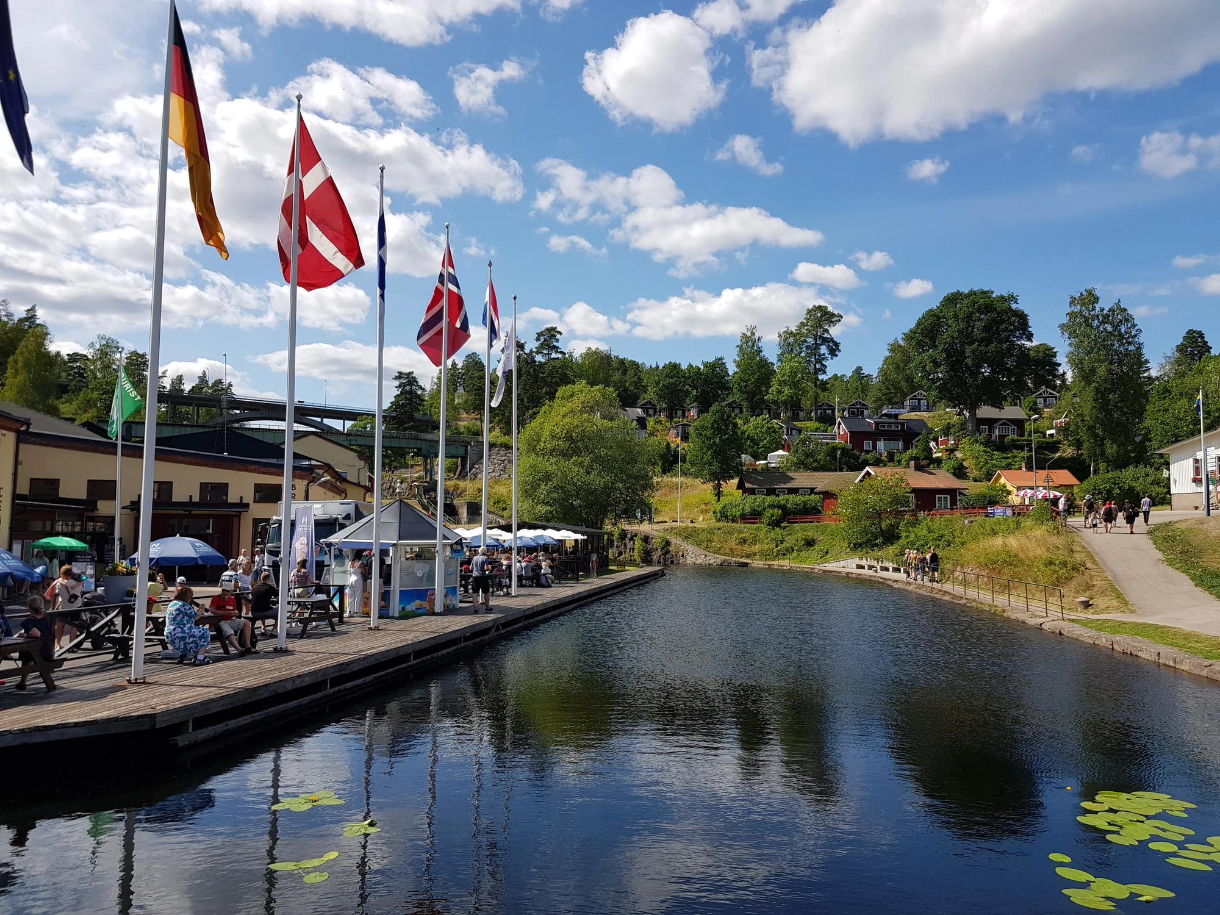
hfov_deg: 67.3
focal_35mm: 26
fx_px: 916
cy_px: 458
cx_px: 610
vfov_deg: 53.1
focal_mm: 4.2
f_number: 1.7
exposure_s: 1/2344
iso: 40
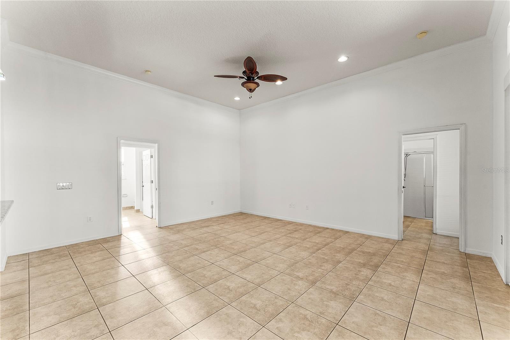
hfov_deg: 104.3
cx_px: 255
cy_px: 170
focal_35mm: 14
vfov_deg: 81.1
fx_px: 198
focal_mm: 14
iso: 1600
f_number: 10
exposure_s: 1/20
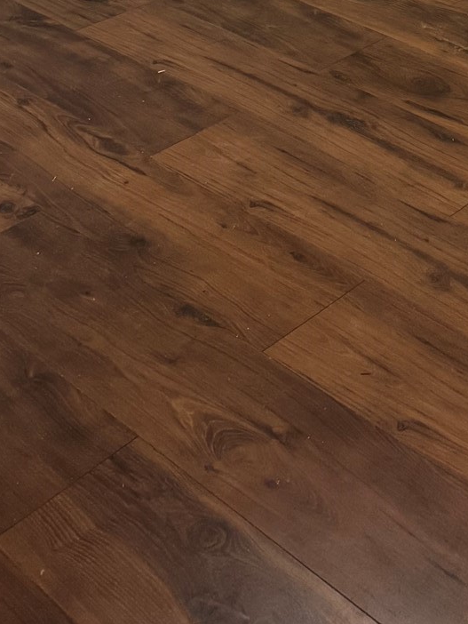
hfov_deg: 20.1
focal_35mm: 70
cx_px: 506
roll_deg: -2.1
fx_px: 1261
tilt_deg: -14.7
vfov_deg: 24.0
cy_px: -214
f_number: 1.78
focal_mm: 6.76
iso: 500
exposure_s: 1/60
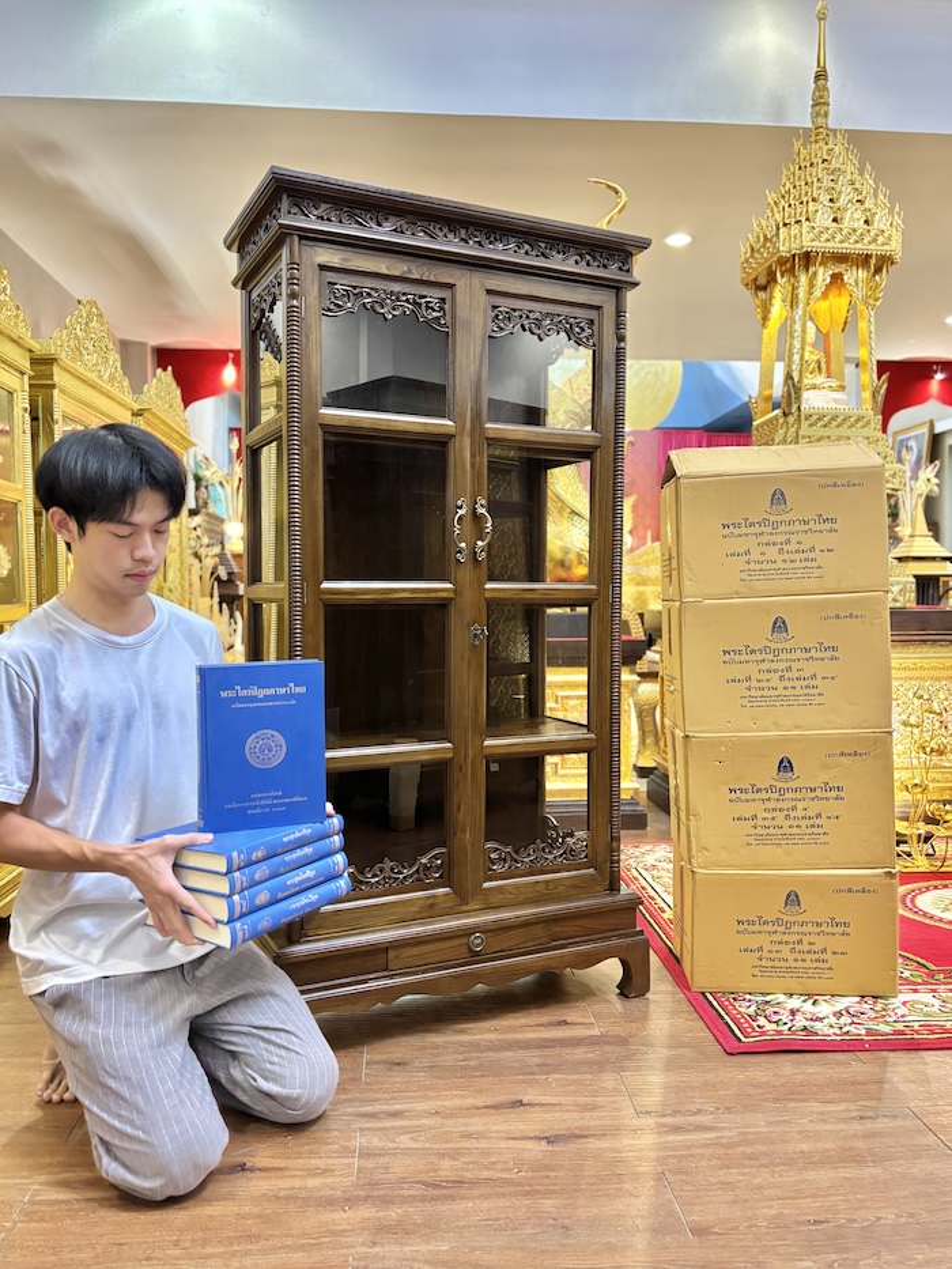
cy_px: 634
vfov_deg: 67.3
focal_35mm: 26
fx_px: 953
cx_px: 476
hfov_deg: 53.1
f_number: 1.6
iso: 500
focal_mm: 5.96
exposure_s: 1/50
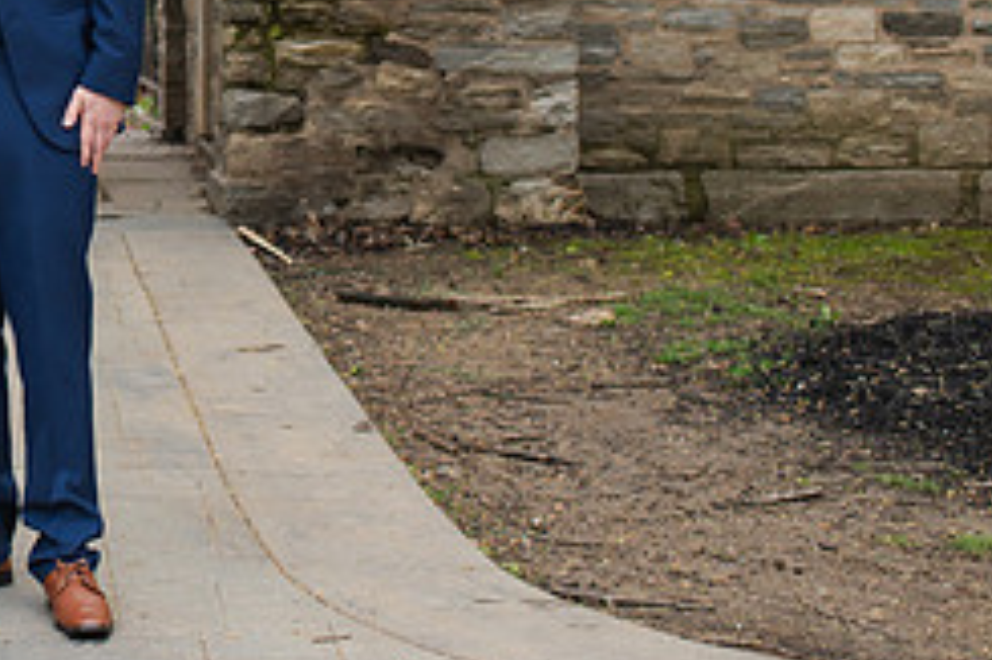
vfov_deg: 12.6
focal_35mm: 107
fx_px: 2946
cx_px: -228
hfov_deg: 18.1
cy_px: -72
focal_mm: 35
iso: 320
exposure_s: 1/320
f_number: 3.2
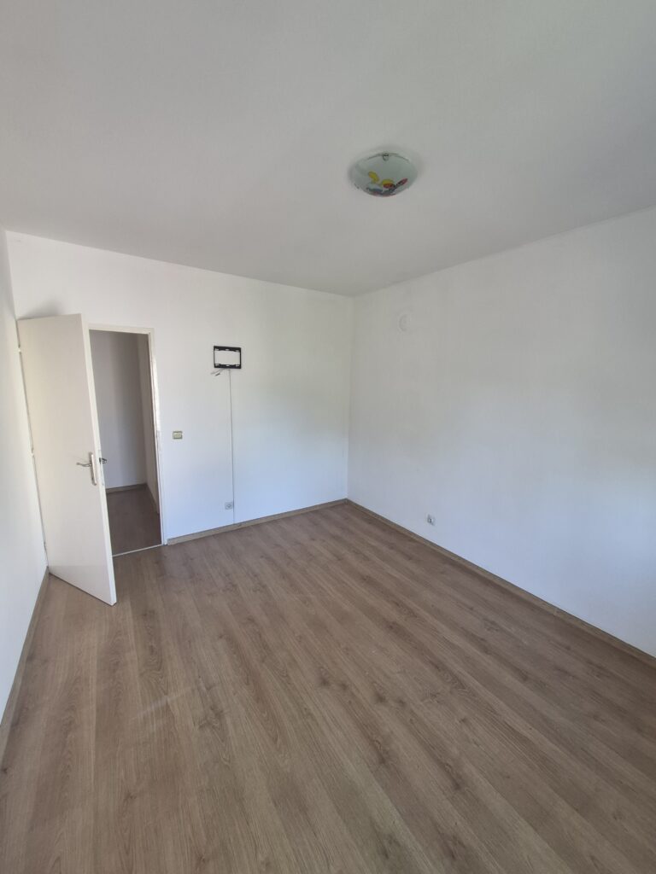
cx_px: 328
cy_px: 437
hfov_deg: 89.9
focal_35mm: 13
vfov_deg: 106.2
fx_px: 328
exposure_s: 1/50
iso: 125
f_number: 2.2
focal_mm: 1.74
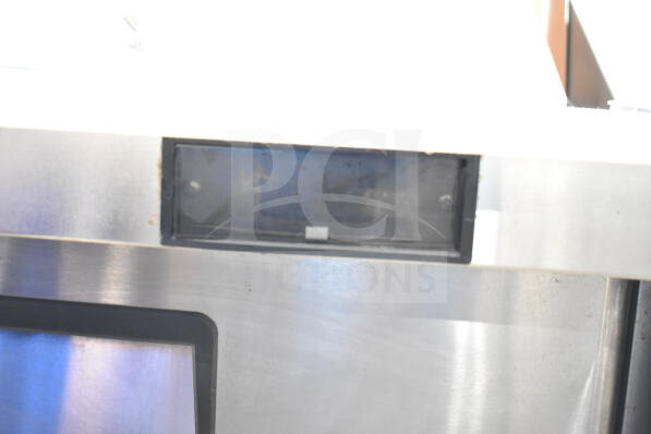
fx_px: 832
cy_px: 216
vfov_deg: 29.2
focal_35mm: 46
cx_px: 324
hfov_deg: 42.7
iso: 2800
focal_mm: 30
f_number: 4.2
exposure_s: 1/50
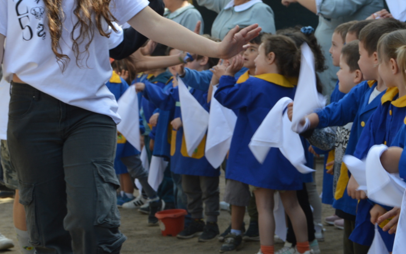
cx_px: 245
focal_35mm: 114
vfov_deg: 11.4
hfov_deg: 18.3
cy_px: 42
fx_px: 1261
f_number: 5.6
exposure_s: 1/125
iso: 100
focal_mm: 38
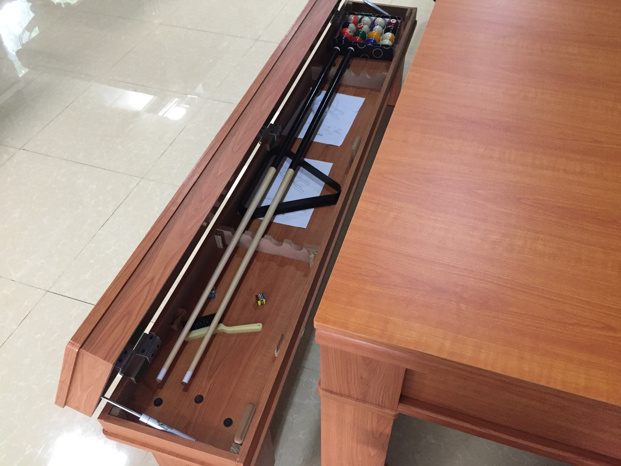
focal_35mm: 29
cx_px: 310
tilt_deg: -47.8
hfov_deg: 61.7
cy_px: 233
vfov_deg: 48.2
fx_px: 520
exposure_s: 1/33
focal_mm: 4.15
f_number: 2.2
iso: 320
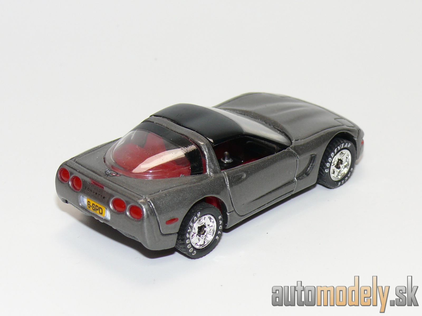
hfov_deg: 18.2
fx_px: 1317
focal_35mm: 108
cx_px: 211
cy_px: 158
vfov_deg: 13.7
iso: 100
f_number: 4
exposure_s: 1/30
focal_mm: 13.8
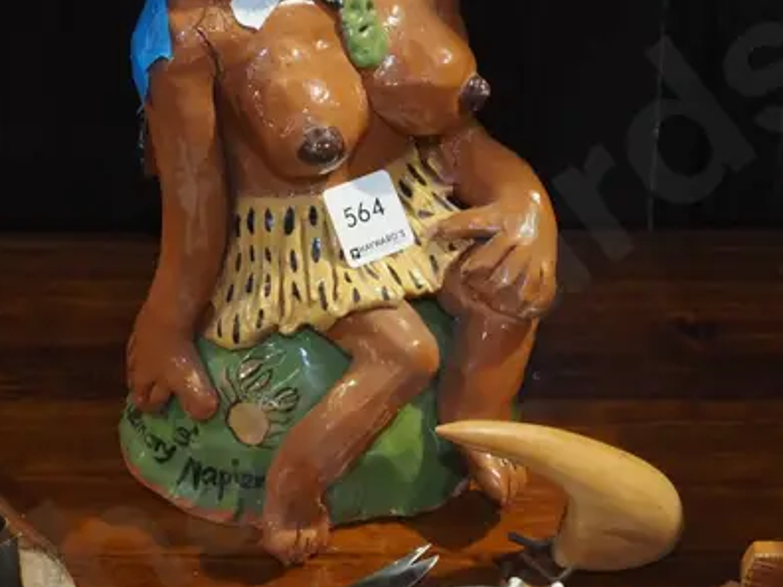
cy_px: 316
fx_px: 1991
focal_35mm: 88
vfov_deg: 16.8
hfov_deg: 22.2
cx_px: 453
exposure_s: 1/60
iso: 1600
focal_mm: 17
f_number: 5.6
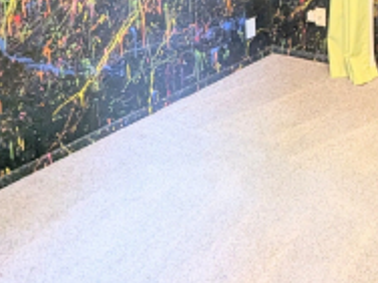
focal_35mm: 46
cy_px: -64
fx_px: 502
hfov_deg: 33.5
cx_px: 454
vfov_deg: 27.4
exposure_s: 1/24
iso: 64
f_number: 2.2
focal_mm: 1.95
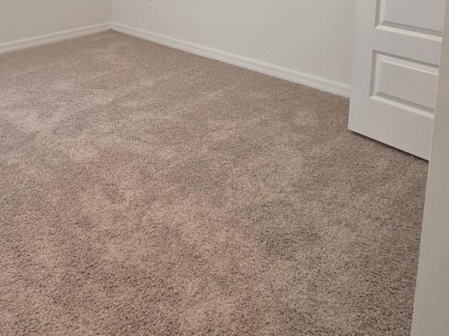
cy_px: -12
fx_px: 467
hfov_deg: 50.6
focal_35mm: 36
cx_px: 155
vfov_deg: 35.3
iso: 200
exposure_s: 1/60
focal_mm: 2.2
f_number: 1.9
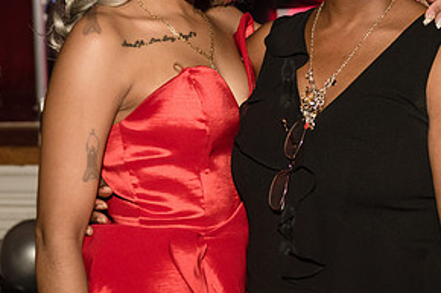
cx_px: 287
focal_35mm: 100
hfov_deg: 20.4
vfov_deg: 13.6
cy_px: 81
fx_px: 1224
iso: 2000
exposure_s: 1/250
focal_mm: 50
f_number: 3.5
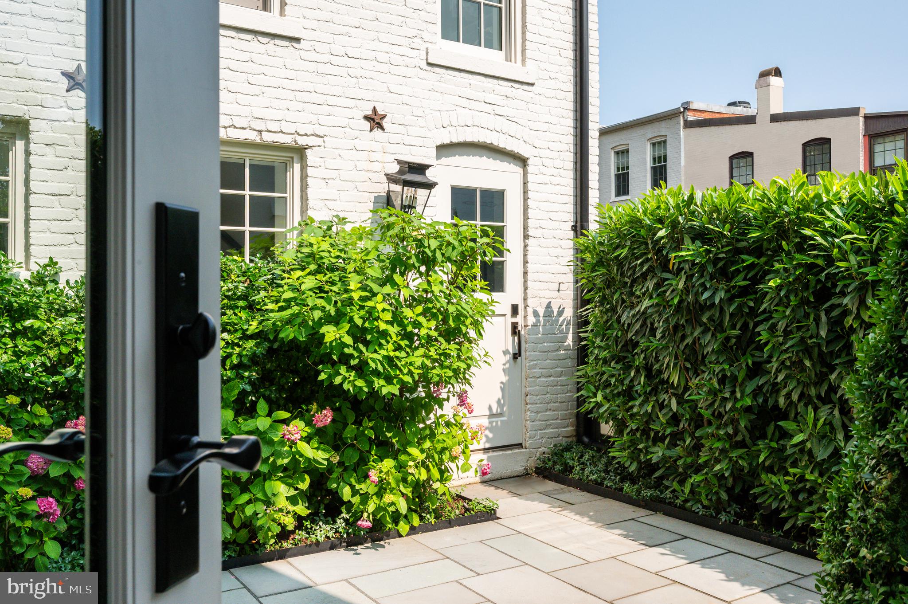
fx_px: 756
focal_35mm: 30
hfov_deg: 62.0
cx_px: 454
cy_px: 302
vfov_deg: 43.5
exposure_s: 1/1000
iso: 800
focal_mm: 30
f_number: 13
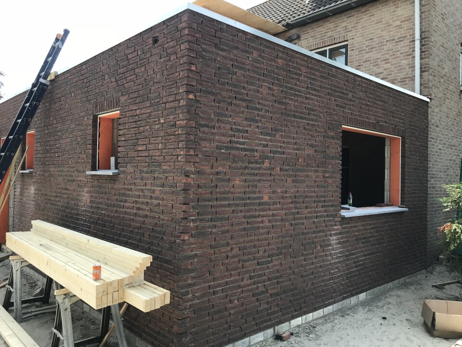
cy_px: 174
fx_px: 374
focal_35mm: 28
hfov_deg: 63.4
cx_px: 231
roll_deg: +0.4
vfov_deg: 49.7
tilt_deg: +1.3
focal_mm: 3.99
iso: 20
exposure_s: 1/606
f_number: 1.8
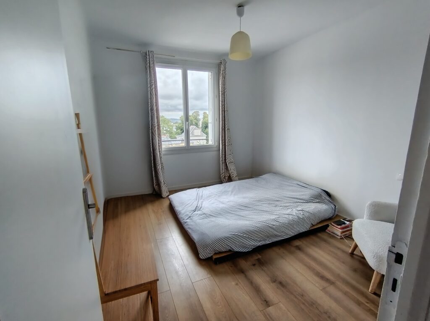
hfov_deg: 91.1
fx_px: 211
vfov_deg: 74.6
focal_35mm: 17
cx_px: 215
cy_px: 160
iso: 278
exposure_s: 1/120
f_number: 2.2
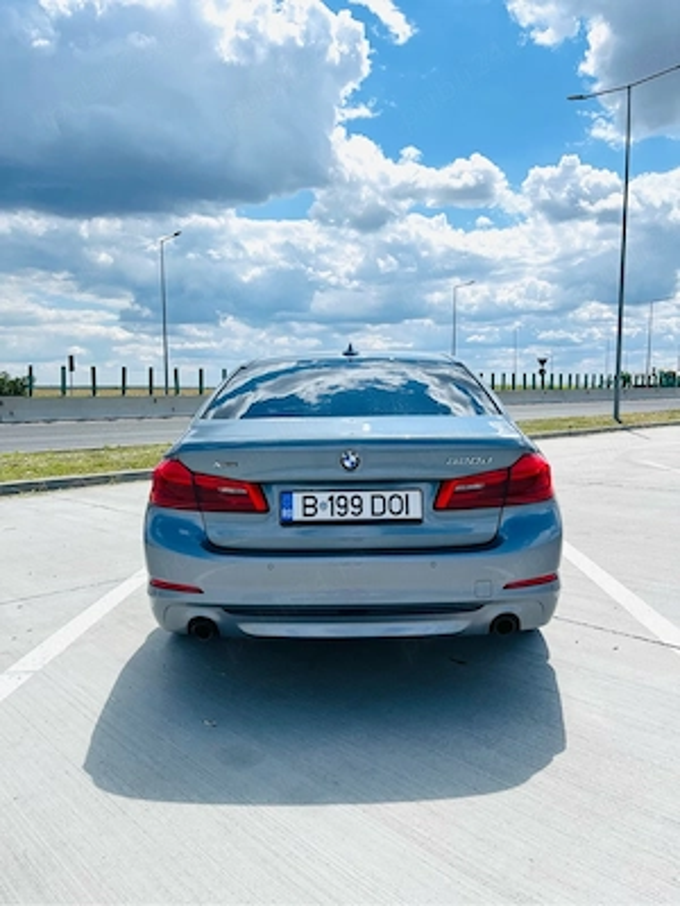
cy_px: 453
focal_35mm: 26
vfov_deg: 67.3
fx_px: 681
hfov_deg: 53.1
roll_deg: +1.1
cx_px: 340
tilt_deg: -6.3
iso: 50
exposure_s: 1/6897
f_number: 1.6
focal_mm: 5.1
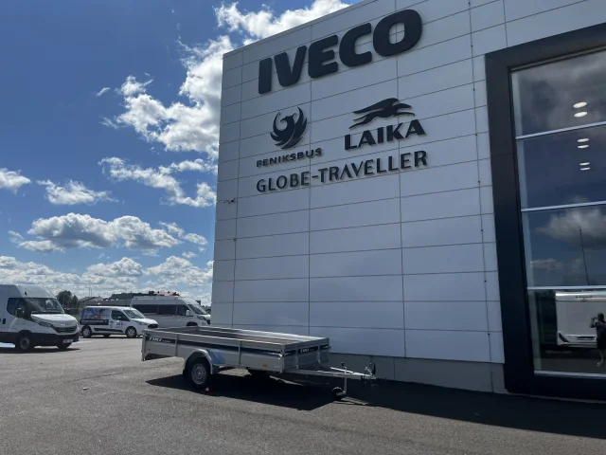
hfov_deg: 67.3
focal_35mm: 26
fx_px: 455
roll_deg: -0.8
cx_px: 303
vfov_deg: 53.1
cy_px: 228
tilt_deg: +9.5
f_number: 1.6
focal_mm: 5.1
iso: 50
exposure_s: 1/6173
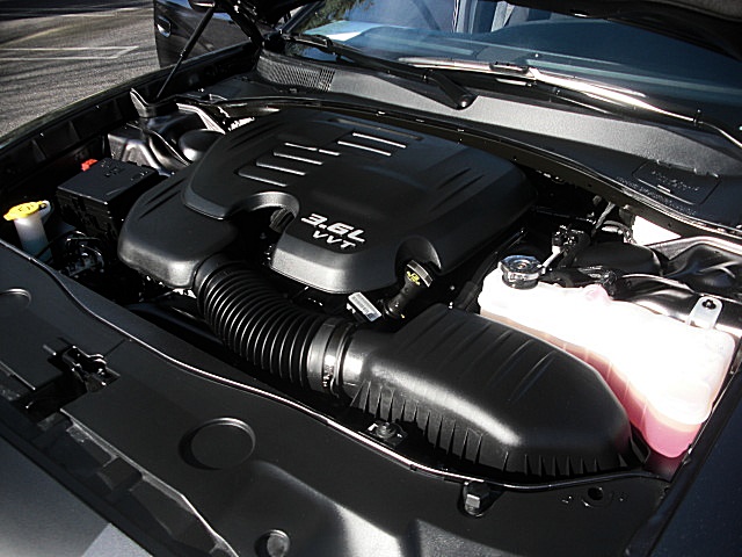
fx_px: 772
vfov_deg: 39.7
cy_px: 278
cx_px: 371
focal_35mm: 36
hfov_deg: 51.4
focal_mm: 6.3
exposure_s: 1/250
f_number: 2.8
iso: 50
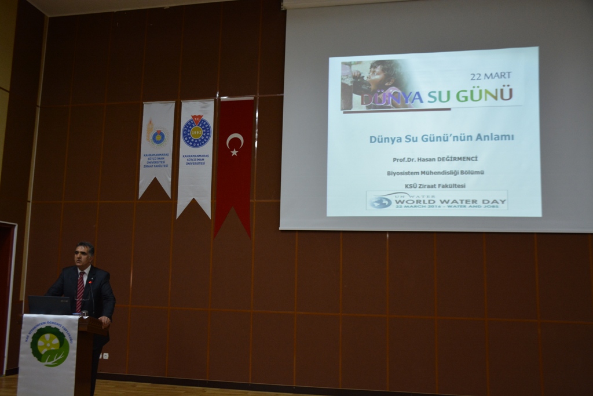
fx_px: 568
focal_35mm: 34
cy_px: 198
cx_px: 296
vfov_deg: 38.4
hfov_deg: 55.1
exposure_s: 1/50
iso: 900
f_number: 4
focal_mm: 23
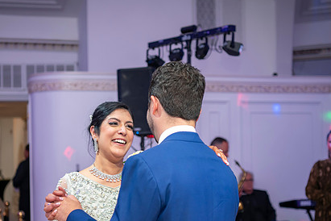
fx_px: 708
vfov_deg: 17.7
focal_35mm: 77
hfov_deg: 26.3
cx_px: 142
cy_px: 144
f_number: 2.8
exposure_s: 1/125
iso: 800
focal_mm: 50
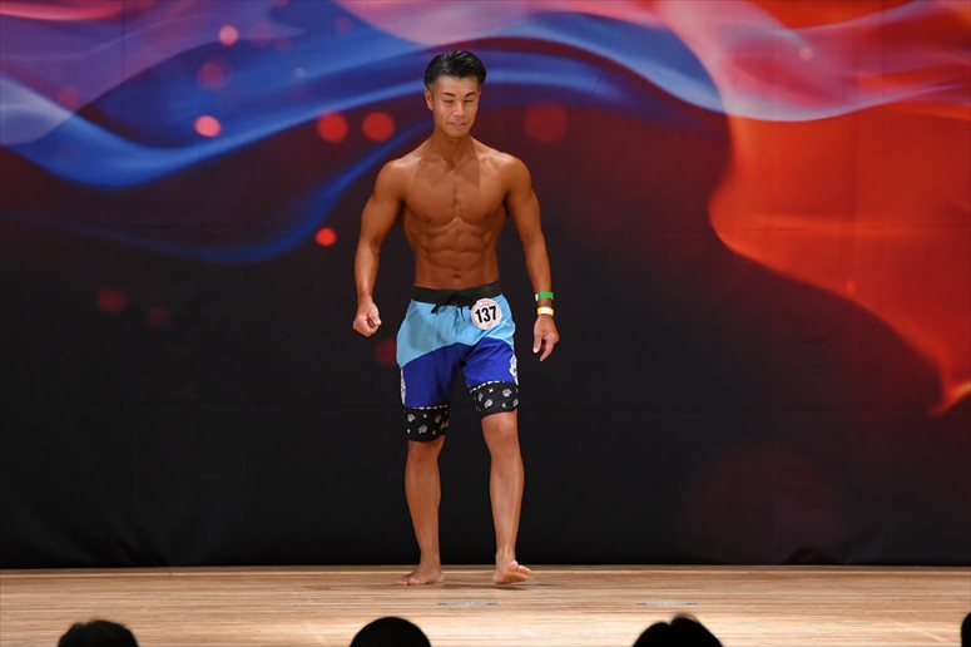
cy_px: 324
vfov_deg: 5.1
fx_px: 7279
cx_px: 486
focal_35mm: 270
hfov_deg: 7.6
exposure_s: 1/400
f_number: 5.6
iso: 3200
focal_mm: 180
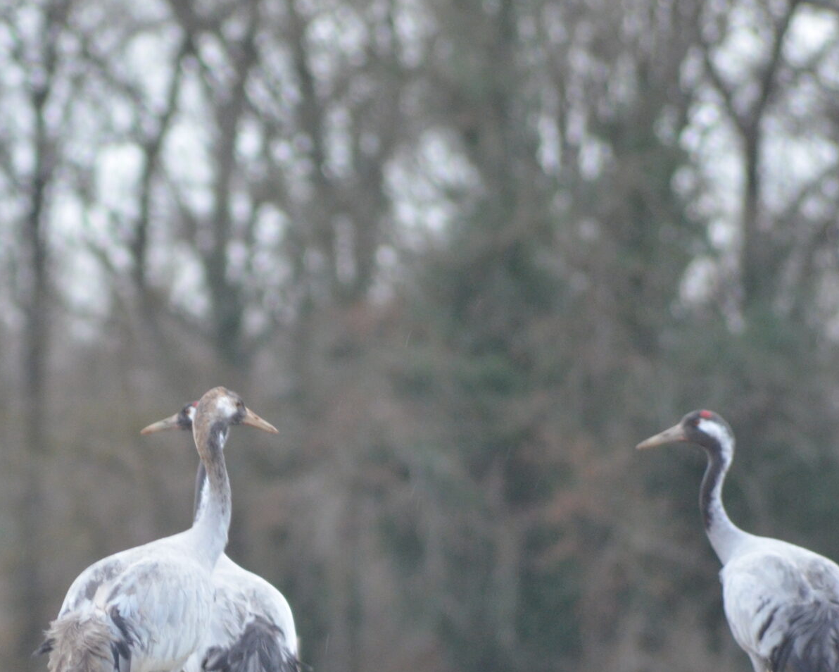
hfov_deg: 2.1
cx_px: 99
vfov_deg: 1.7
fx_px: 22476
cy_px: 533
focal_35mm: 905
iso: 1600
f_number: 5.6
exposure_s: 1/125
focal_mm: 300
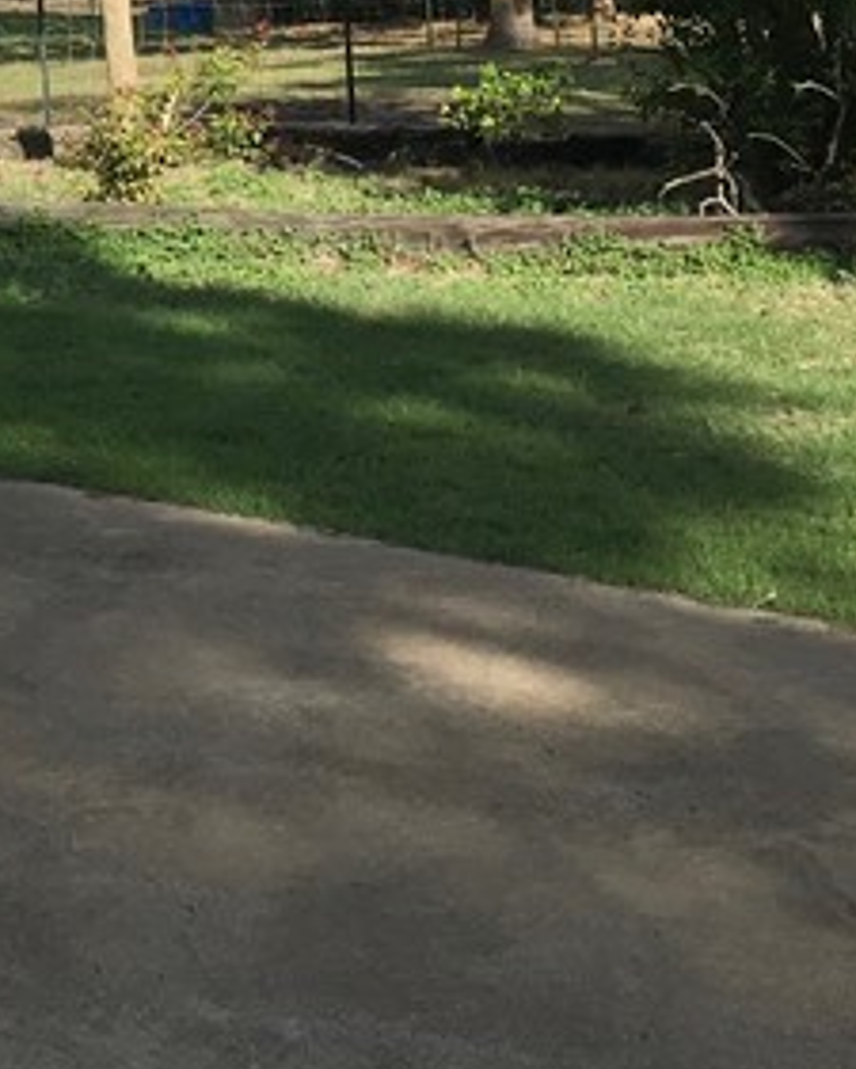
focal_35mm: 103
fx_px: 3260
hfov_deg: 14.2
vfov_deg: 17.4
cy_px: -365
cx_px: -350
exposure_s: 1/1399
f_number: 2.2
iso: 25
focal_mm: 4.15
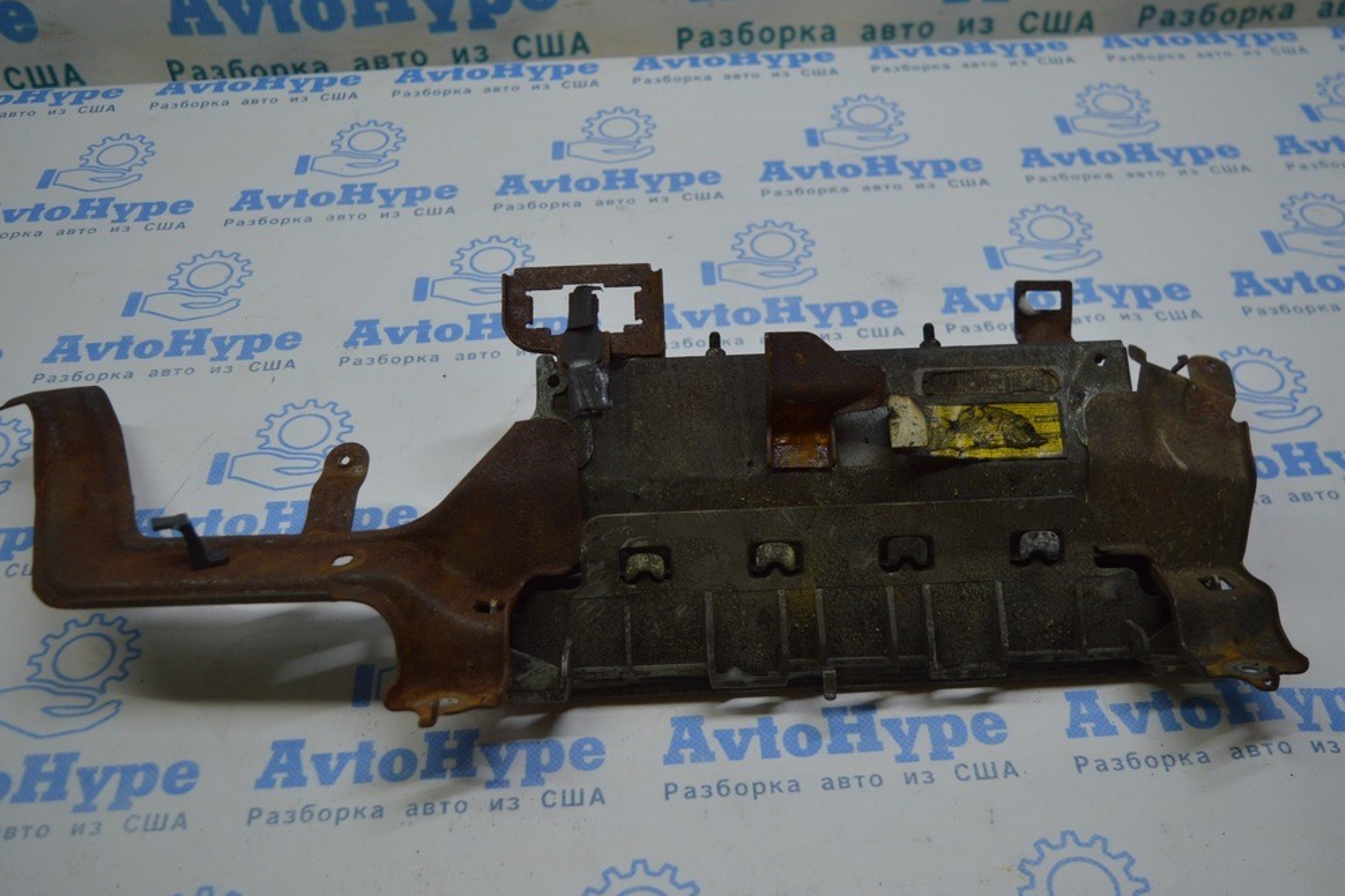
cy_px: 439
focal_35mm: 37
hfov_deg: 51.9
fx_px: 1382
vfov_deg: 35.9
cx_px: 674
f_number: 4
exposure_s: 1/200
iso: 400
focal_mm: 24
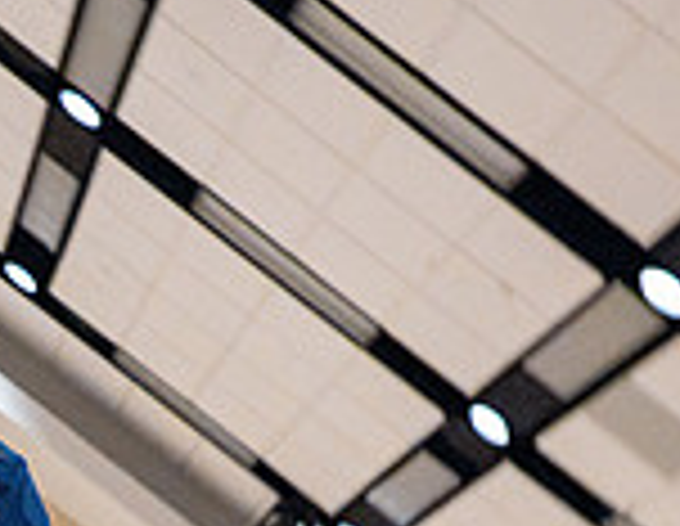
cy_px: 904
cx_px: -237
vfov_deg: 13.5
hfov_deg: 17.7
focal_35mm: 102
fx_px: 2028
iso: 20000
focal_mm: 24
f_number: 3.5
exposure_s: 1/400
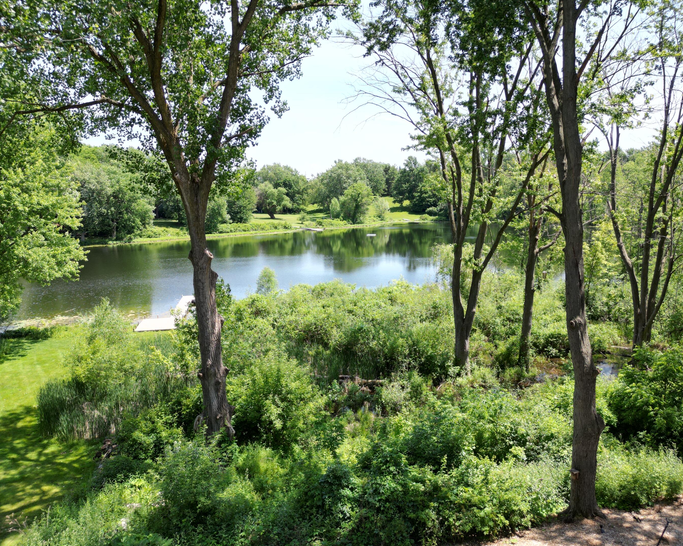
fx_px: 526
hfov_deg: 66.0
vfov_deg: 54.9
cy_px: 276
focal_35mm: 26
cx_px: 356
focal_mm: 6.72
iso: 100
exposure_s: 1/1250
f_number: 1.7
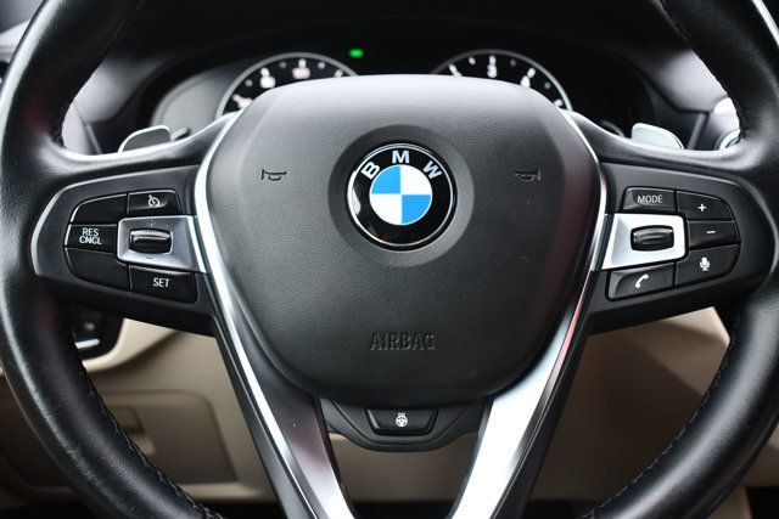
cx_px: 390
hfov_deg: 43.6
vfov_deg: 29.9
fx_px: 974
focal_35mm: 45
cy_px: 260
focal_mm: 30
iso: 800
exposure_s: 1/250
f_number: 4.2
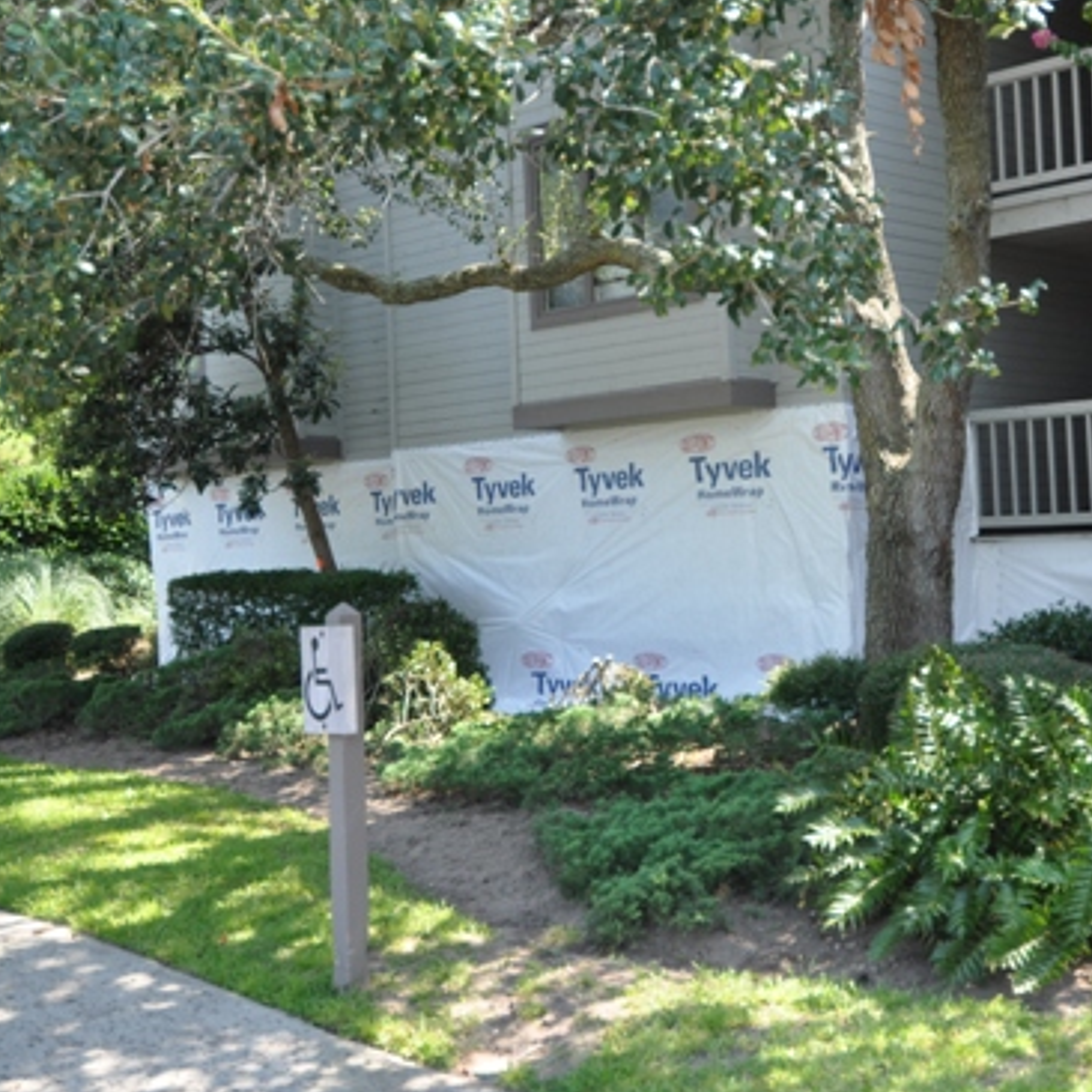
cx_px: 758
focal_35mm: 49
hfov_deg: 34.2
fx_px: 1749
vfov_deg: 34.7
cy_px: 533
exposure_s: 1/160
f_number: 4
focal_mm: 22
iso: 200
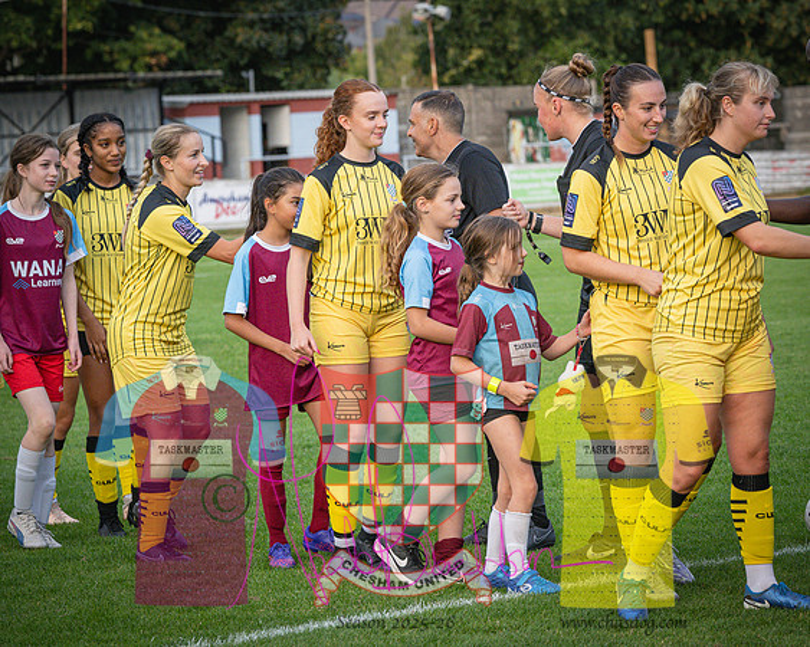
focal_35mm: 149
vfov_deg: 10.4
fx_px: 3573
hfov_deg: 12.9
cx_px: 601
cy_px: 291
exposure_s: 1/400
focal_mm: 107
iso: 2000
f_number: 5
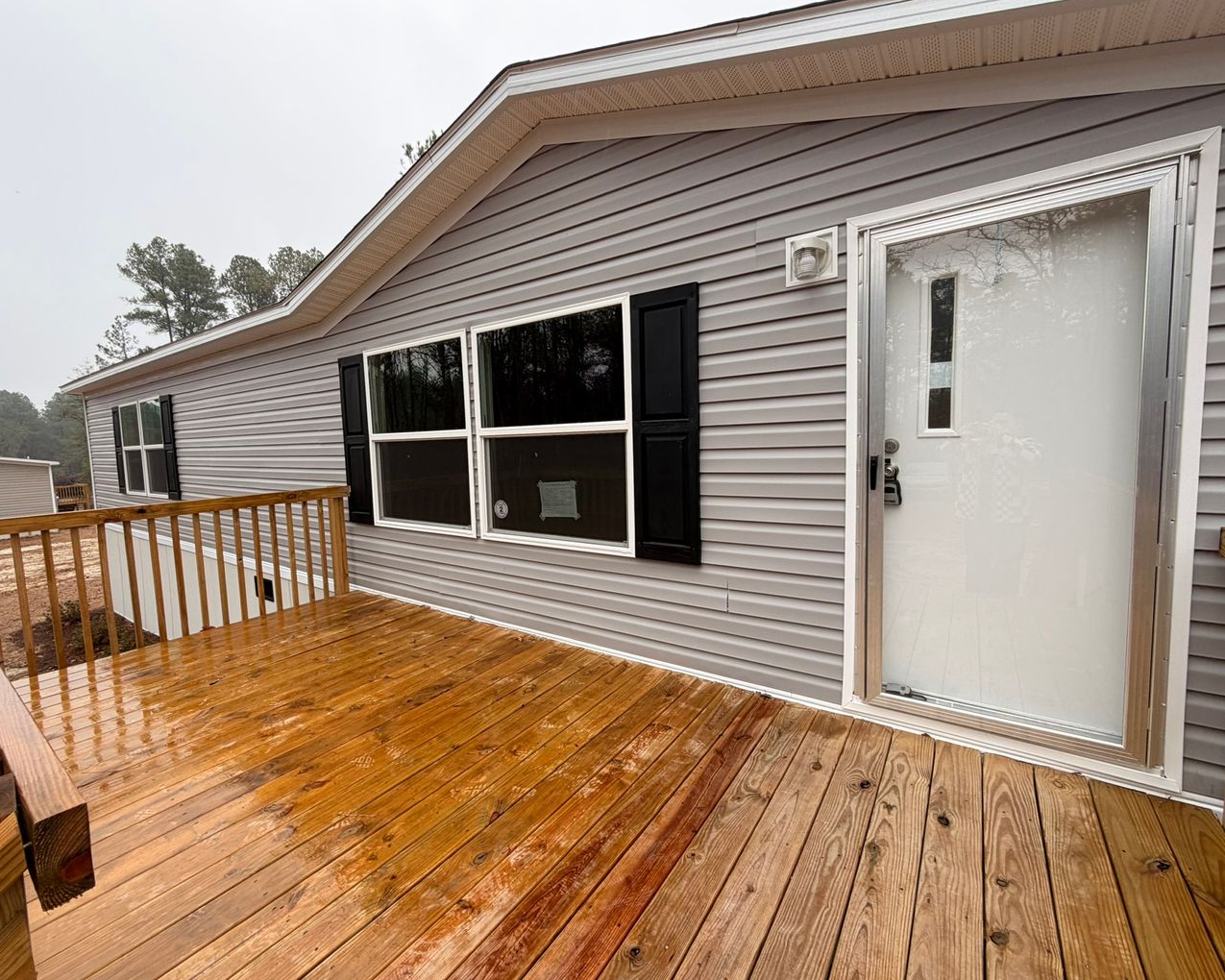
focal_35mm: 15
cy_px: 485
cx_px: 572
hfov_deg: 96.7
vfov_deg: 84.0
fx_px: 544
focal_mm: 2.22
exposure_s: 1/137
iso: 40
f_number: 2.2
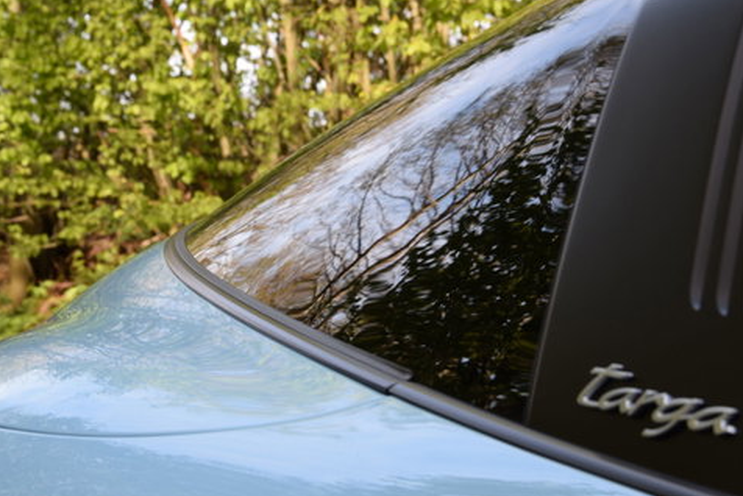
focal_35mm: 109
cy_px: 195
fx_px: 2247
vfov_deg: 12.6
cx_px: 371
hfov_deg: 18.8
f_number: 8
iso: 200
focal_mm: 45
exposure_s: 1/80
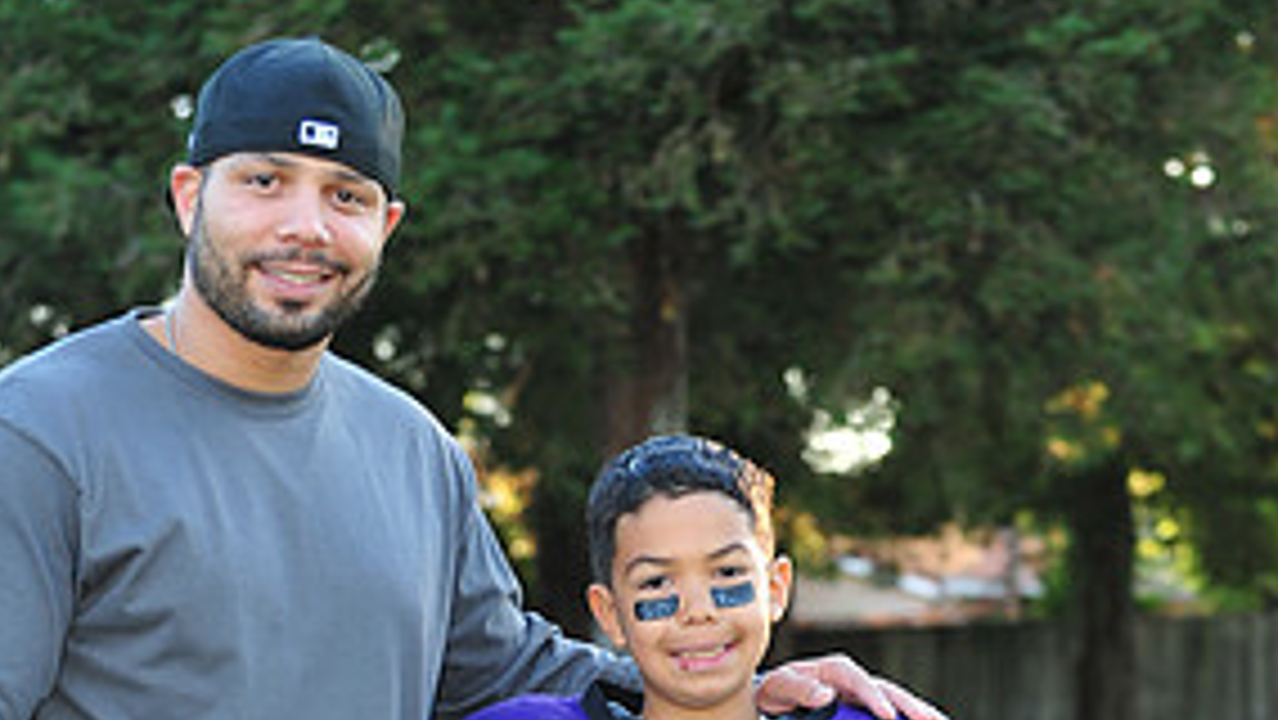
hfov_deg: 12.9
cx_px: 504
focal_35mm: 167
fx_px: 5661
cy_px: 1134
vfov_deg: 7.1
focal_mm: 78
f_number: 4.5
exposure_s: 1/60
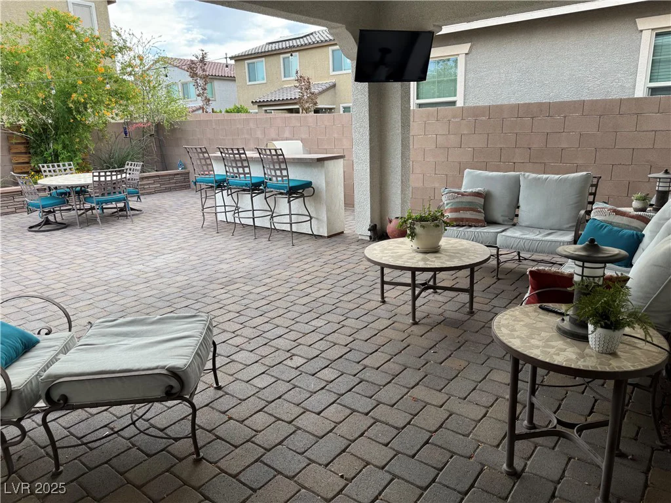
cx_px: 336
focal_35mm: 24
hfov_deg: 71.6
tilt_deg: -16.3
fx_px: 465
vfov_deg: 56.8
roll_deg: +1.9
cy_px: 252
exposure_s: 1/250
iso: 64
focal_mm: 6.76
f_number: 1.78
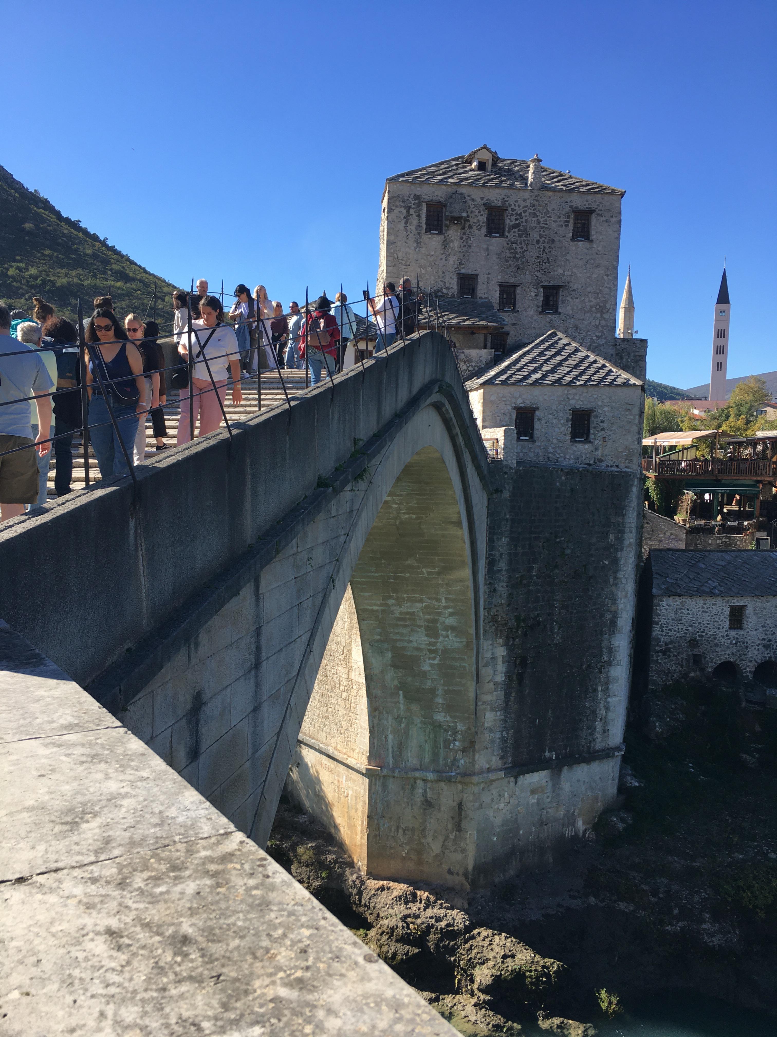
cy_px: 518
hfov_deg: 48.2
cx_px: 388
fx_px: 868
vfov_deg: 61.7
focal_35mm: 29
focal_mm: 4.15
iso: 25
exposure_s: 1/754
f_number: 2.2
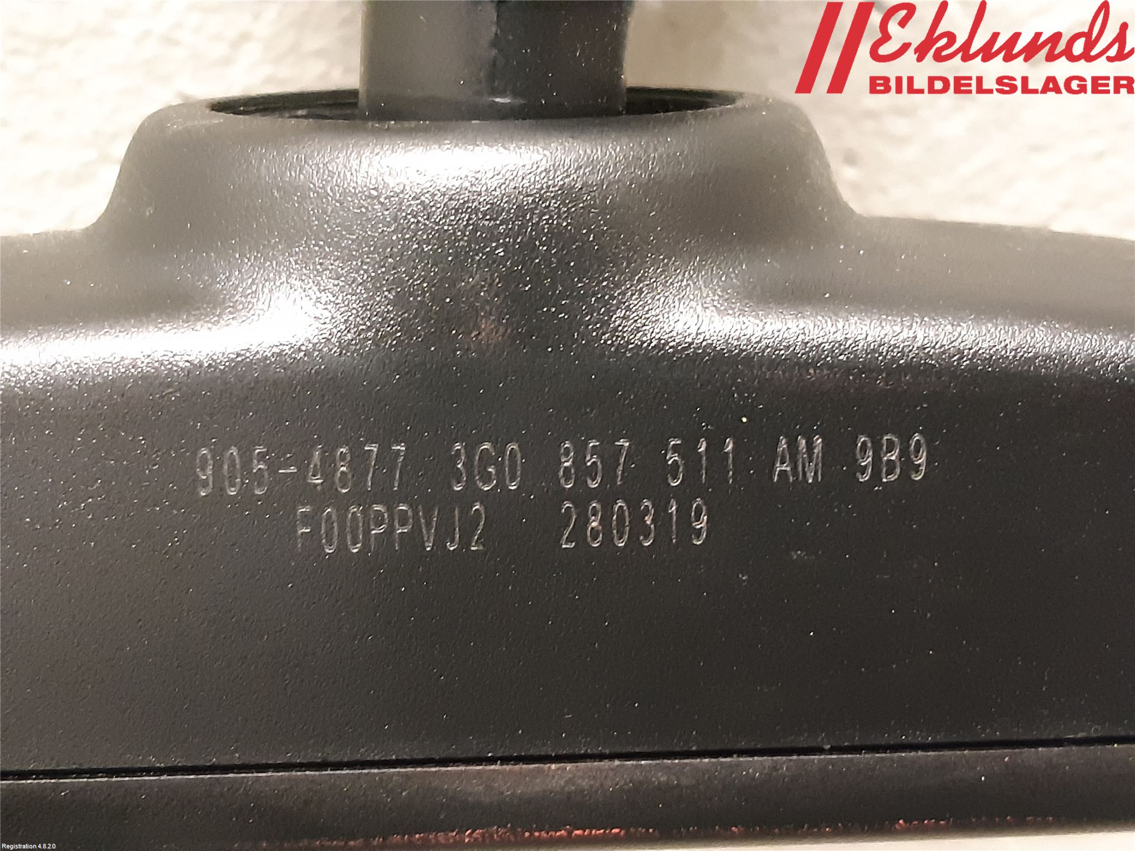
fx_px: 852
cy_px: 426
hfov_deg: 67.3
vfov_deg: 53.1
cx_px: 568
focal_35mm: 26
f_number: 1.7
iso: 500
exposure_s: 1/25
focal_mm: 3.93
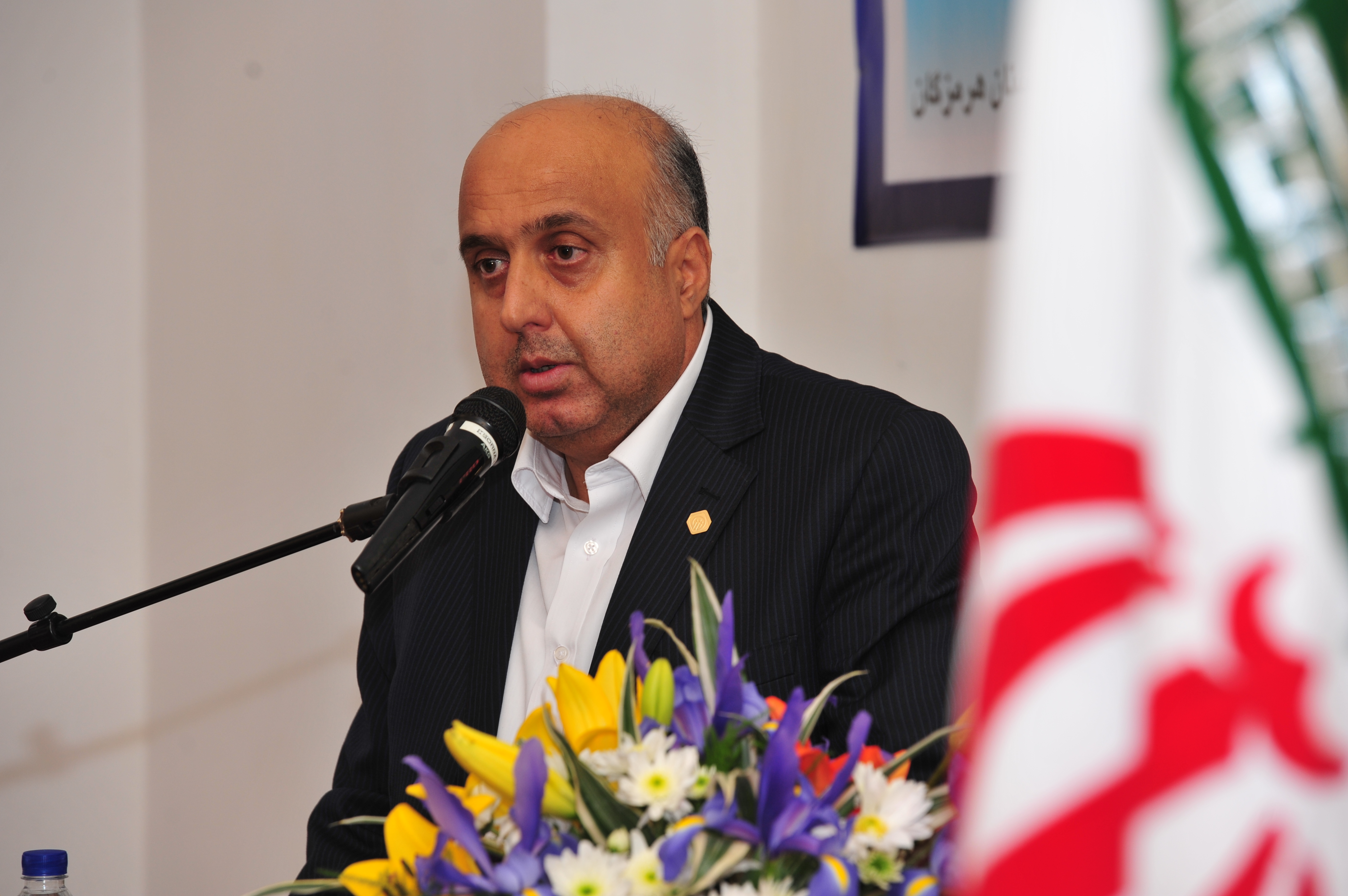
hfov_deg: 11.3
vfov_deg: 7.5
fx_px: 6811
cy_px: 444
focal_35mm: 182
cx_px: 670
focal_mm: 180
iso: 400
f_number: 5.6
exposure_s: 1/60
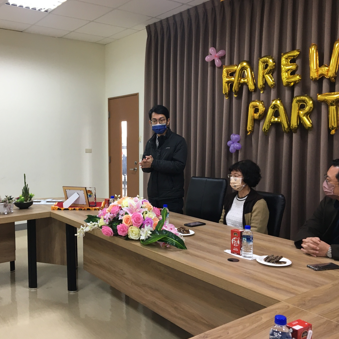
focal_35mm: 35
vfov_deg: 47.2
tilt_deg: -3.1
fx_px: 388
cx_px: 128
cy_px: 168
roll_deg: +0.2
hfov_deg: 46.8
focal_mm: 4.15
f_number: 2.2
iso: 64
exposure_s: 1/30
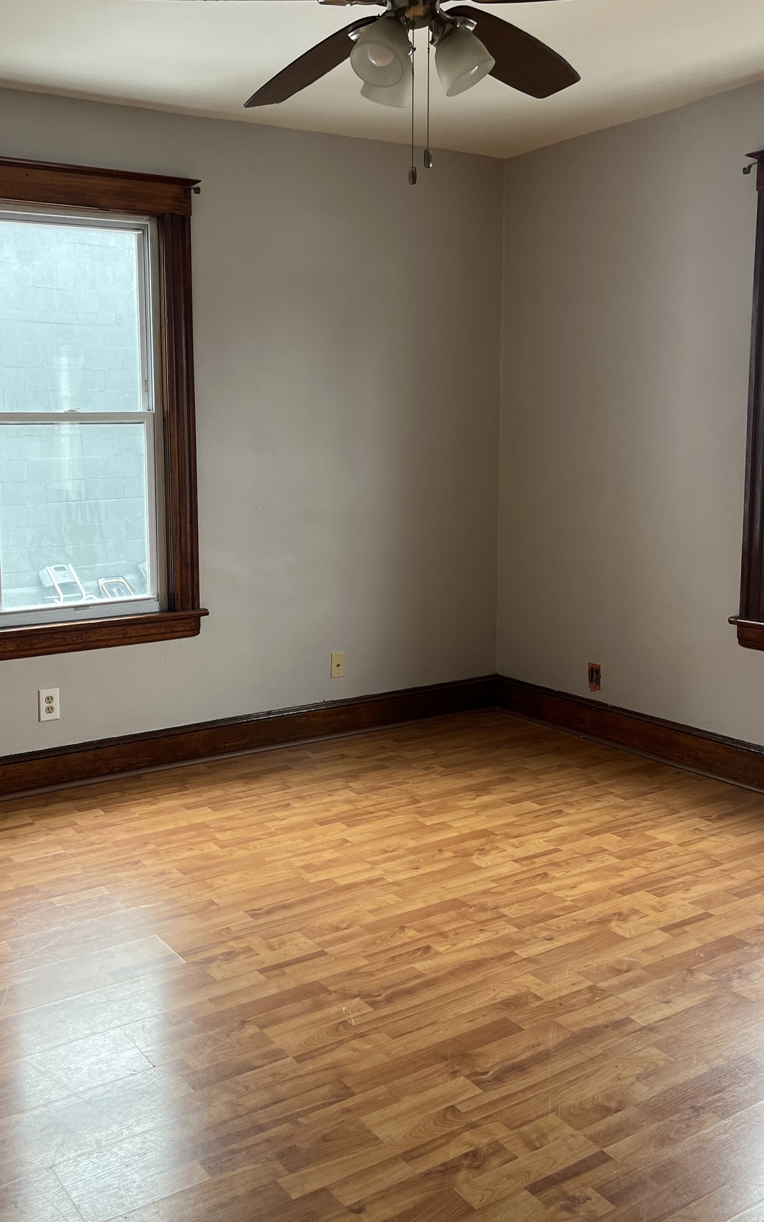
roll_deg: +0.8
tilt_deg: -7.5
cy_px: 558
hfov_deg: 38.1
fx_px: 1099
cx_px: 279
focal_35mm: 33
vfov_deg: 58.1
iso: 125
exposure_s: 1/100
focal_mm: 5.1
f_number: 1.6
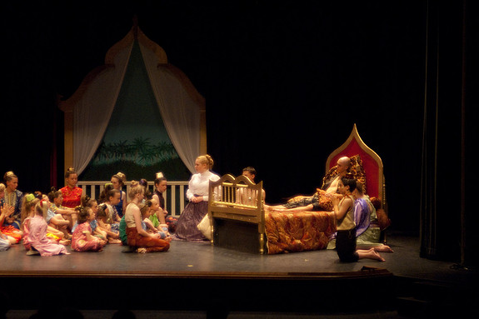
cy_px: 161
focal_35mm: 103
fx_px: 1370
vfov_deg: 13.3
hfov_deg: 19.8
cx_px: 241
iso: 1000
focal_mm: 68
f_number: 2.8
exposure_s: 1/160
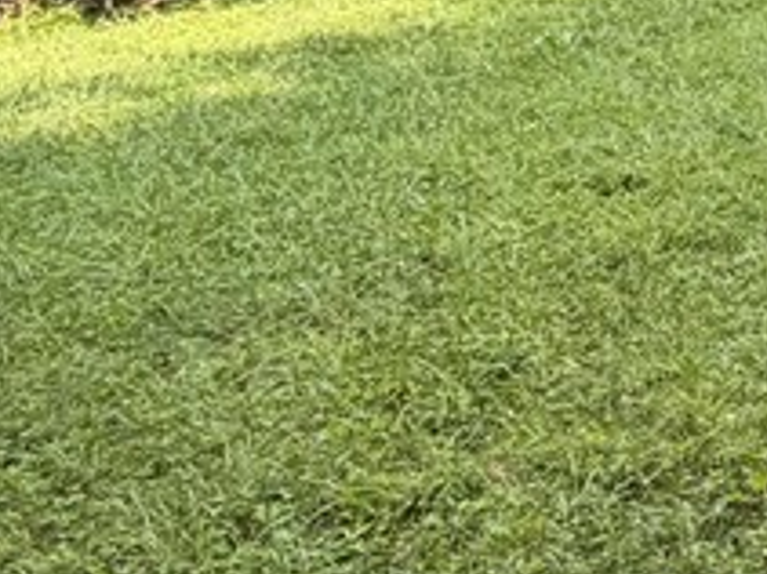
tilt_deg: -1.8
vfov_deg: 20.1
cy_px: -138
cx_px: 1243
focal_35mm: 68
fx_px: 1506
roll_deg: -4.5
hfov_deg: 22.0
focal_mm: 2.22
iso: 50
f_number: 2.2
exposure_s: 1/233
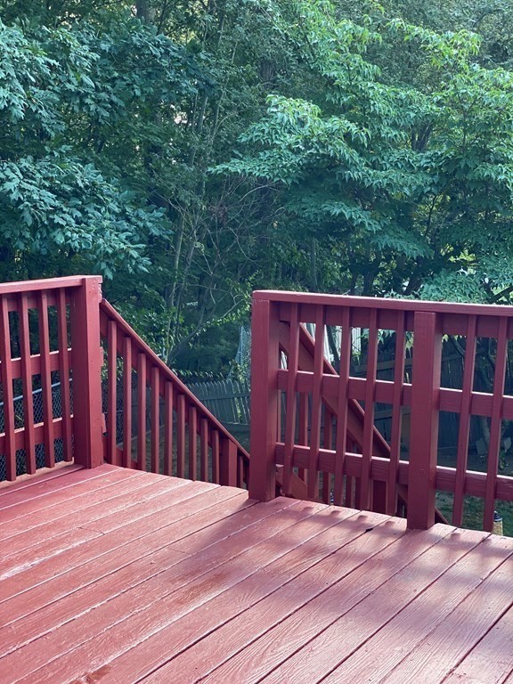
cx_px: 256
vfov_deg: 36.8
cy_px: 342
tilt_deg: -7.9
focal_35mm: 52
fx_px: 1028
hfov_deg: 28.0
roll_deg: -1.4
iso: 32
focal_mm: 6
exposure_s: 1/122
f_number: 2
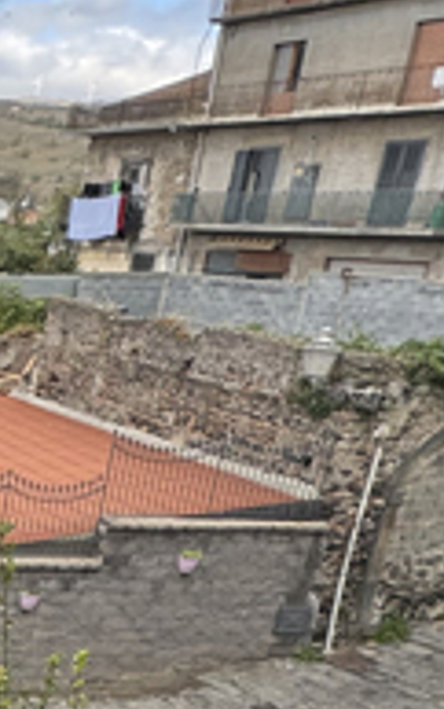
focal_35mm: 58
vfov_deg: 34.2
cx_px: -602
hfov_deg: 14.8
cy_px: 553
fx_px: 1120
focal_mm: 2.22
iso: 40
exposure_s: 1/252
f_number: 2.2
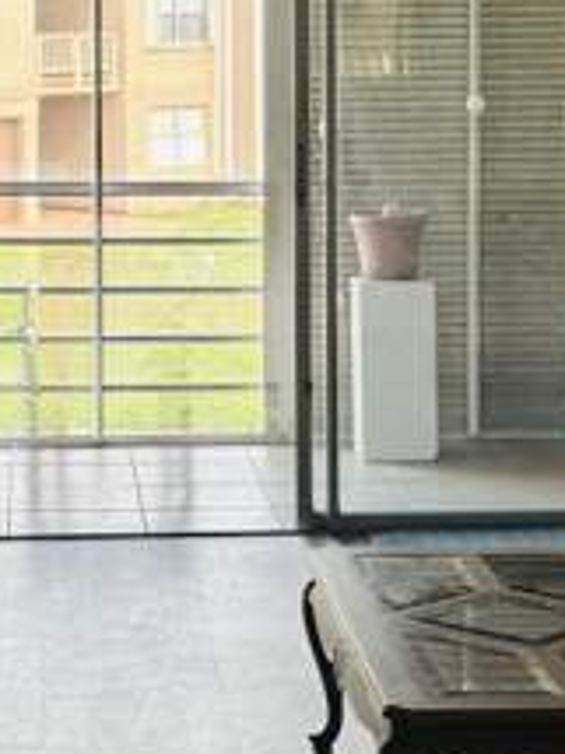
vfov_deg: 16.9
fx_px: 2527
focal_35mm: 116
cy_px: 198
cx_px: 158
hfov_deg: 12.7
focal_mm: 5.96
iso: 40
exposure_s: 1/121
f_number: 1.6
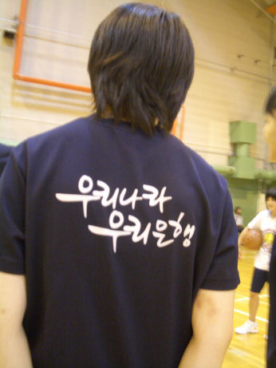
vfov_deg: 45.8
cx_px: 138
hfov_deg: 35.2
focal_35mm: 41
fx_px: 436
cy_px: 184
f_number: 2.8
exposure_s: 1/13
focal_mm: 6.8
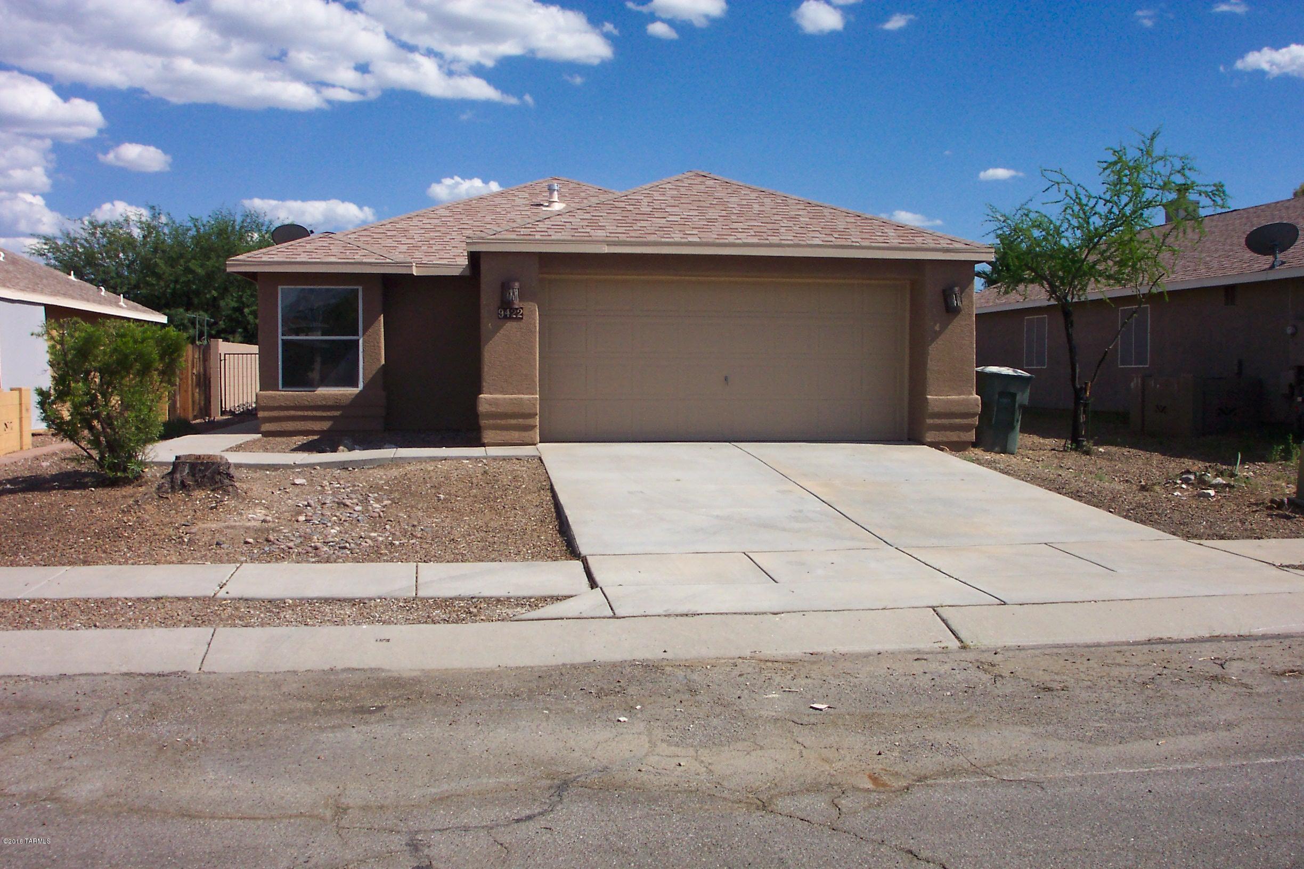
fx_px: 1268
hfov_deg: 54.4
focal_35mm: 35
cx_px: 652
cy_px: 434
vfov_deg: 37.9
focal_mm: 7.5
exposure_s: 1/350
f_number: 9.5
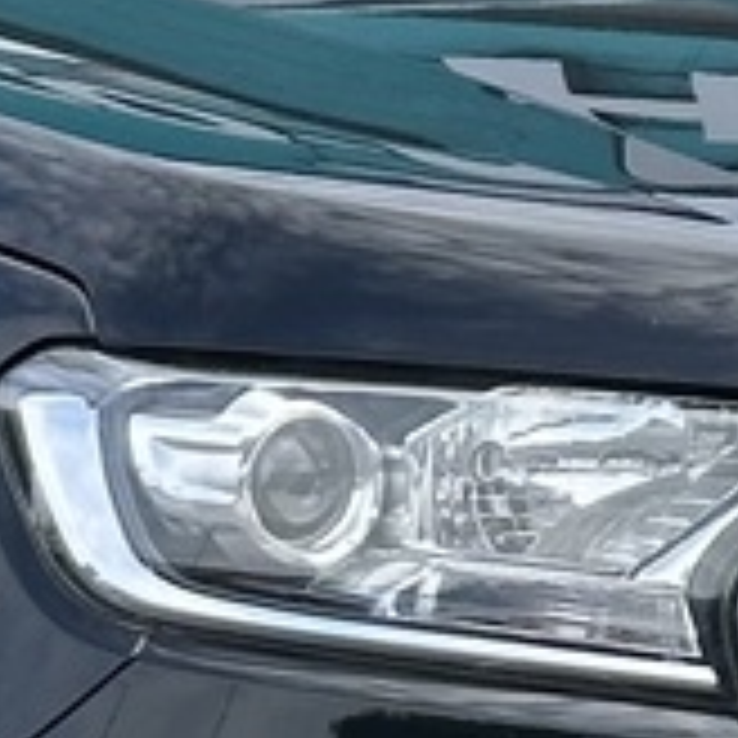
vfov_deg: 4.7
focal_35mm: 373
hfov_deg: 4.7
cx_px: 248
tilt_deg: -1.9
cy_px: 270
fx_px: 8997
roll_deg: +0.0
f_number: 1.78
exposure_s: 1/767
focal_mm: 6.86
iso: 64
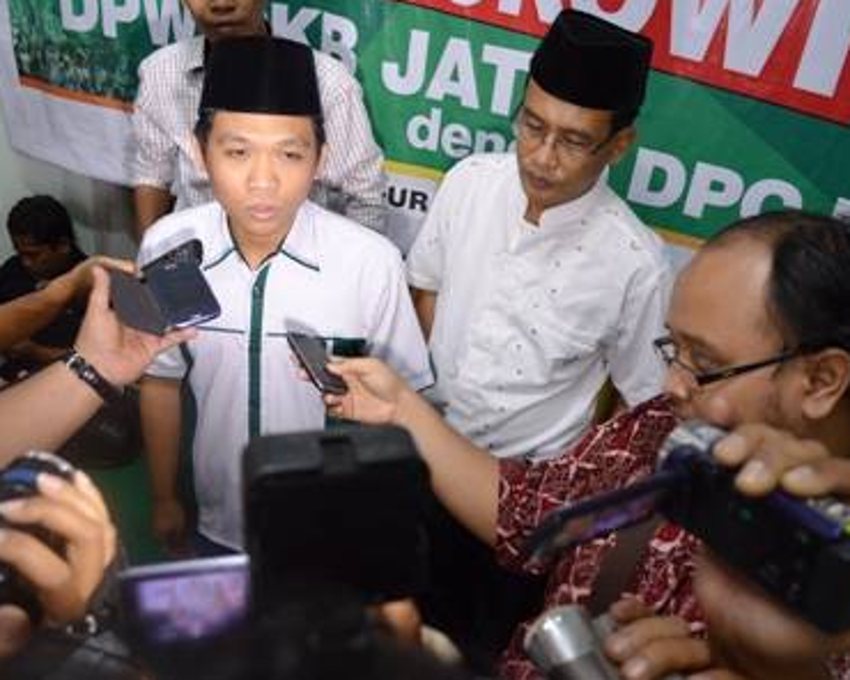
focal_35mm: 31
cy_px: 340
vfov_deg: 47.1
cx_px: 440
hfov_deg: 57.2
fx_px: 780
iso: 800
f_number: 3.5
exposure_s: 1/40
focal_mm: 18
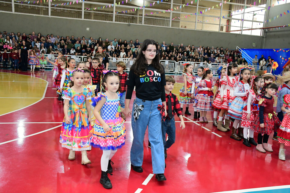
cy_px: 96
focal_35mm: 33
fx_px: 266
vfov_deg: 40.0
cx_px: 145
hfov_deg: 57.2
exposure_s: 1/200
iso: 3200
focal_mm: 22
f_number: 4.5
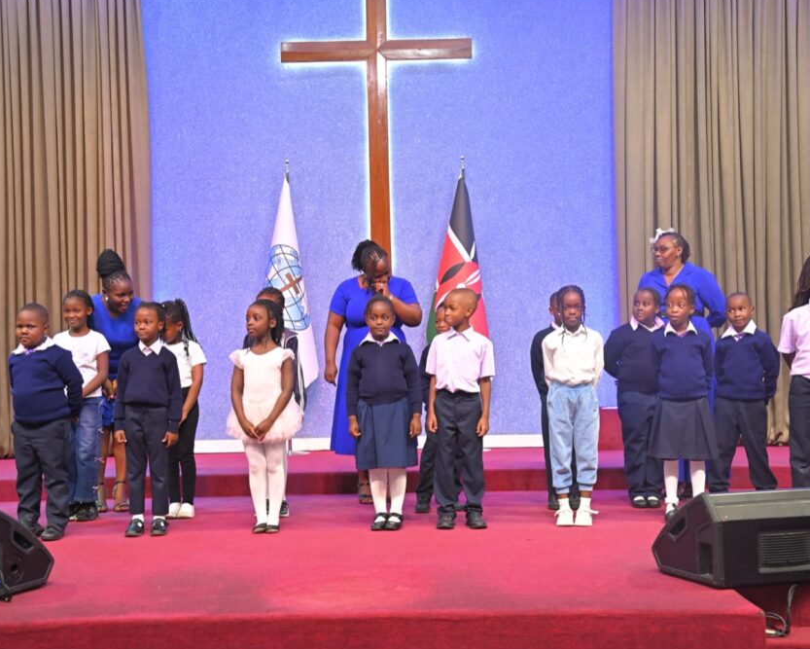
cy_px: 325
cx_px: 390
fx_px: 1271
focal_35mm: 53
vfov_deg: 28.6
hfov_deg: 35.3
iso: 3200
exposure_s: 1/160
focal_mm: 46
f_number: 5
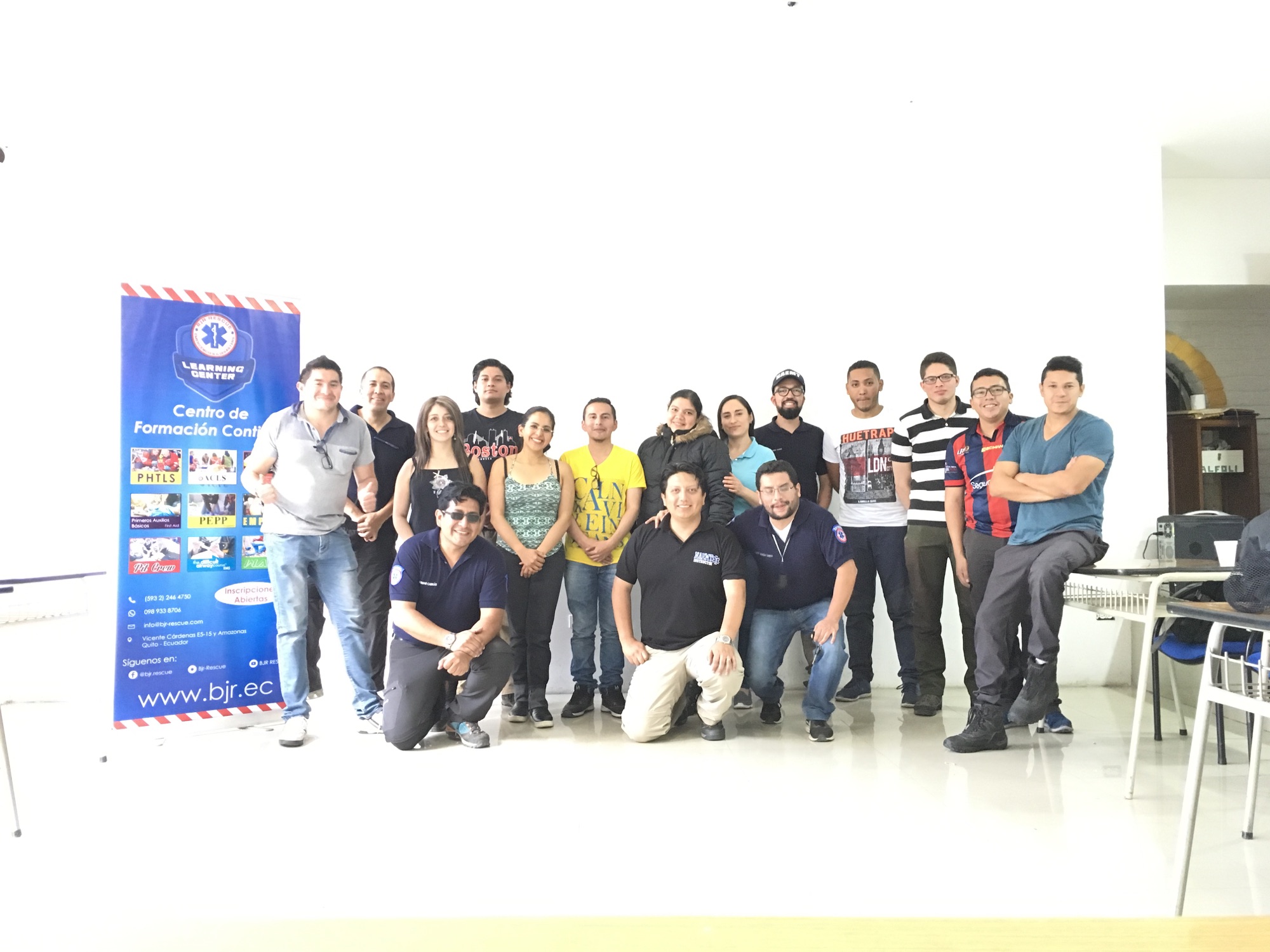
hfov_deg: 61.7
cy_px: 476
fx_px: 1064
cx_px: 635
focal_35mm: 29
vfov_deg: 48.2
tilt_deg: +3.4
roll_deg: +0.1
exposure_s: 1/15
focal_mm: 4.15
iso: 250
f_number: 2.2
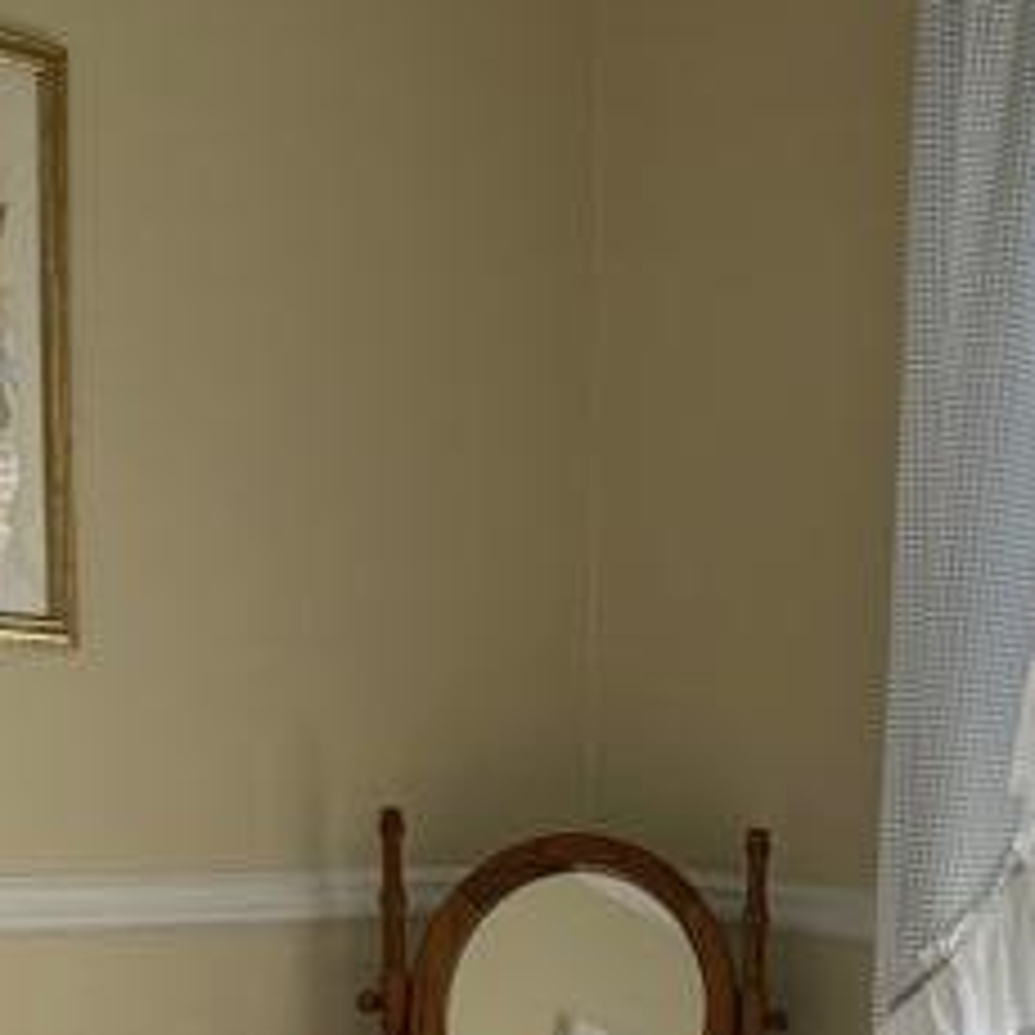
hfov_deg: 25.7
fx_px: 2165
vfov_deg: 24.8
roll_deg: -3.3
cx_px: 1004
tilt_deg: -10.4
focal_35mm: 64
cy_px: 1174
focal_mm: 5.1
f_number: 1.6
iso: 32
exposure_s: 1/421
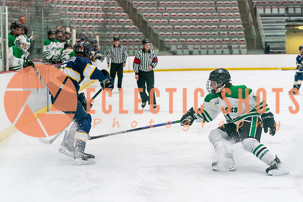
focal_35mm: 92
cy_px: 130
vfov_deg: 14.8
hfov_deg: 22.0
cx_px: 109
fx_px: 778
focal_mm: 72
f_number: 2.8
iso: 3200
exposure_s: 1/1250
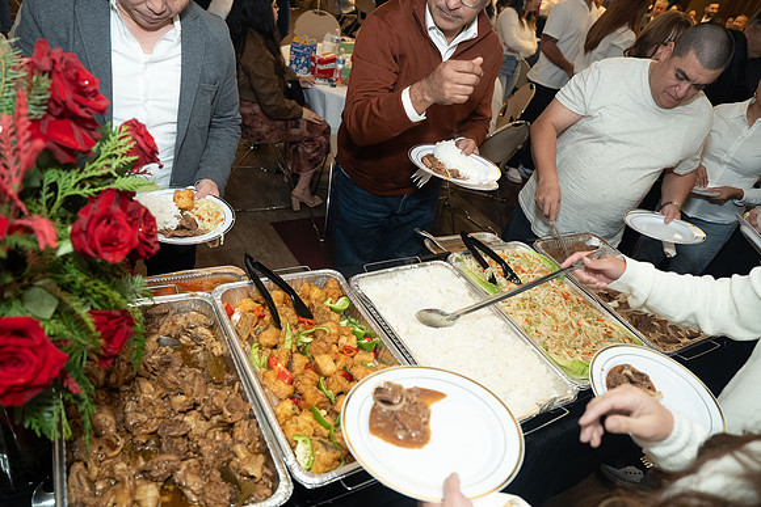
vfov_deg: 53.2
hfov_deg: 73.7
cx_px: 380
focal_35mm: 24
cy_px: 254
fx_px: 507
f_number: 3.5
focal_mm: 24
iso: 1600
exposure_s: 1/100
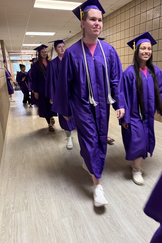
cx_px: 85
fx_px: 176
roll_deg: +2.1
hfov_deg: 49.5
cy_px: 122
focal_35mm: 26
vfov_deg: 69.4
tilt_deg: -17.7
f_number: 1.78
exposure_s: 1/60
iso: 500
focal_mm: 6.76
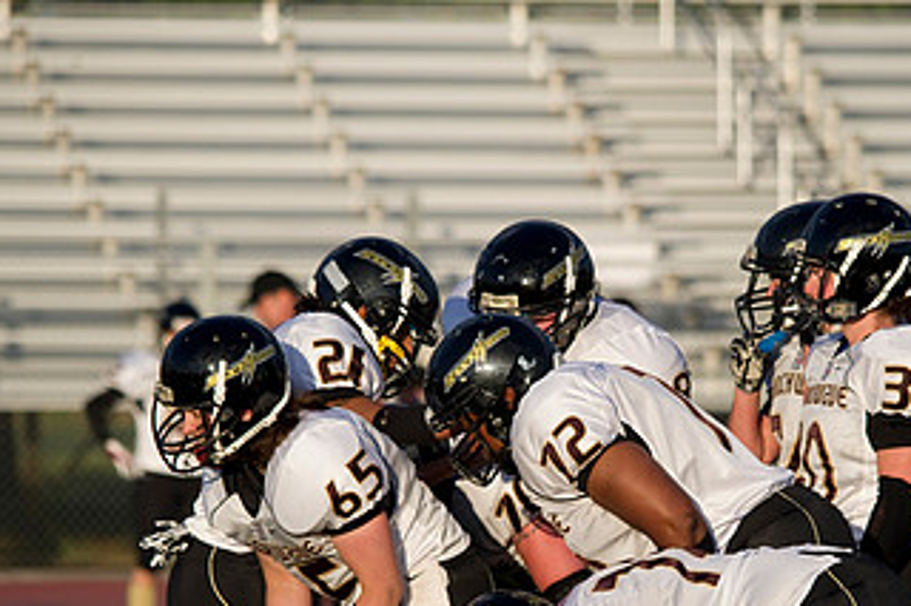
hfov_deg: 4.2
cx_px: 595
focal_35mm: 489
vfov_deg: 2.8
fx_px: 12368
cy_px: 504
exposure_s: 1/1000
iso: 280
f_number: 5.6
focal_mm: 270
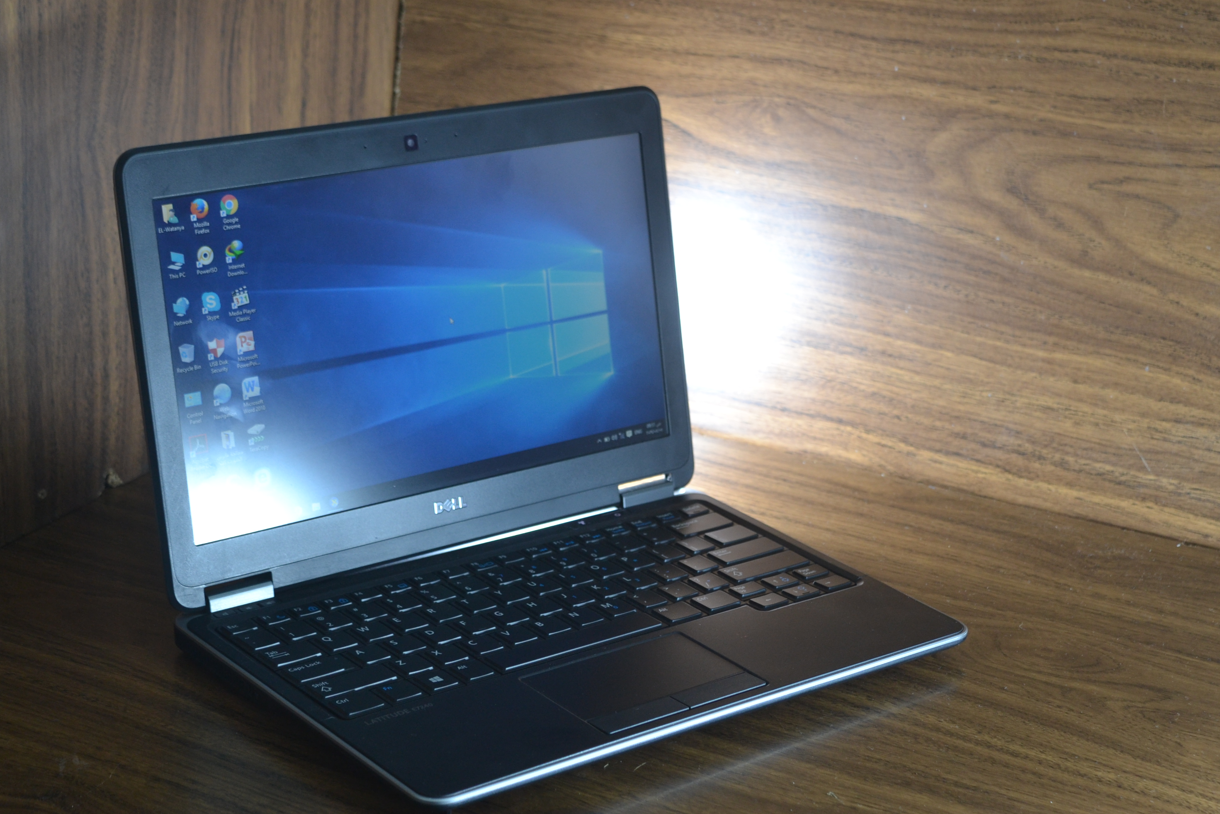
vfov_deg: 18.4
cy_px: 399
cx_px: 648
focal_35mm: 74
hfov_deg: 27.3
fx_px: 2508
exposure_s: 1/25
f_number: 5
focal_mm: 42
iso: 400
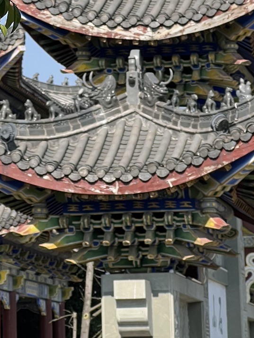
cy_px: -83
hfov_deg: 6.9
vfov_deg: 9.0
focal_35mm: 216
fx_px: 2113
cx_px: 14
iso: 32
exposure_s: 1/455
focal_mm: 9
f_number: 2.8
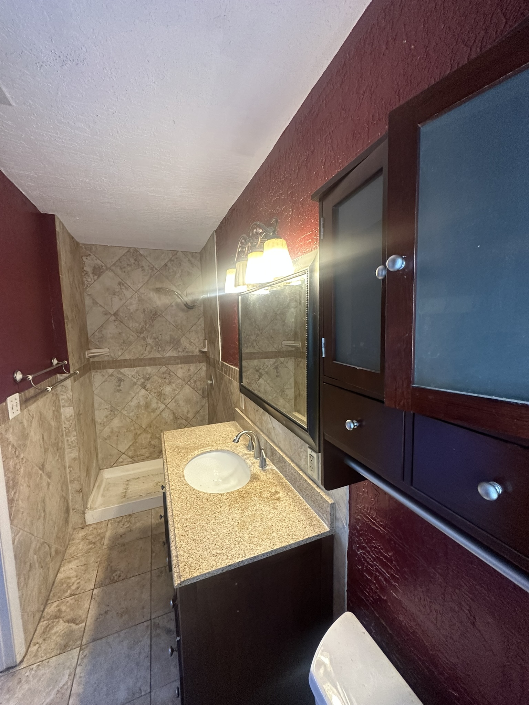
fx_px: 285
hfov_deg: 85.7
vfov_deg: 102.1
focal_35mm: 14
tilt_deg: -4.5
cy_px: 352
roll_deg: +0.3
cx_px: 264
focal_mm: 2.22
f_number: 2.2
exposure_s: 1/60
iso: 250
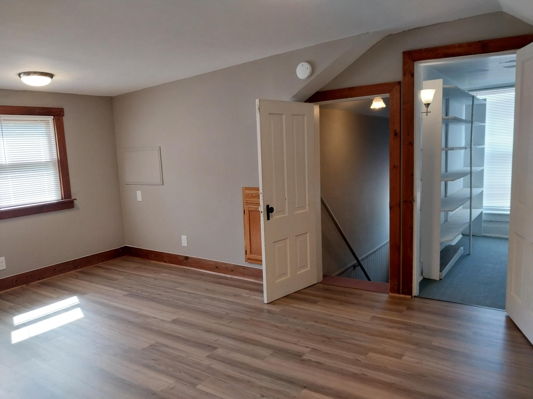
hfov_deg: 67.3
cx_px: 266
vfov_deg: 53.1
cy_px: 200
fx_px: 400
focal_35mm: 26
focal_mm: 4
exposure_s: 1/60
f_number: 1.8
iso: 125
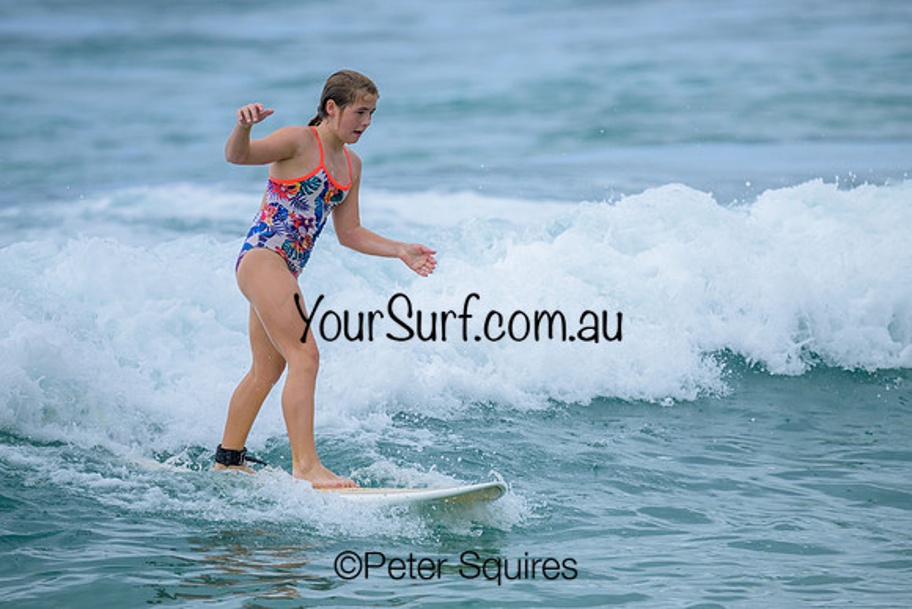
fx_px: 20270
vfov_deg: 1.7
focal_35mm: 800
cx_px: 456
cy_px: 304
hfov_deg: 2.6
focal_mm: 800
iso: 280
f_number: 6.3
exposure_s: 1/2000
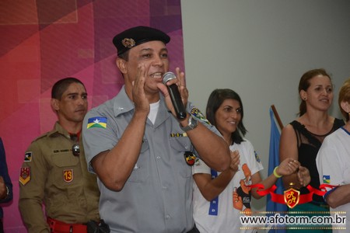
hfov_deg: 15.2
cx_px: 175
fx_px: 1312
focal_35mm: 135
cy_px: 116
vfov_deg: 10.2
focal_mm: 90
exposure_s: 1/100
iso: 1600
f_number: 5.6
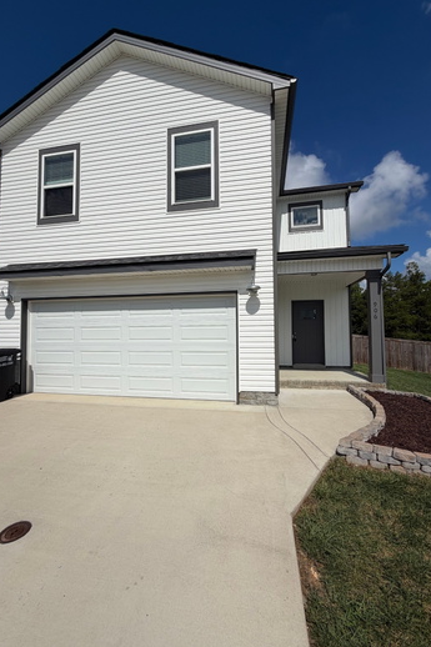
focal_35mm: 15
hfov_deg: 77.3
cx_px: 214
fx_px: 270
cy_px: 323
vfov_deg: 100.4
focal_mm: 2.22
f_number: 2.2
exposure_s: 1/3460
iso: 20
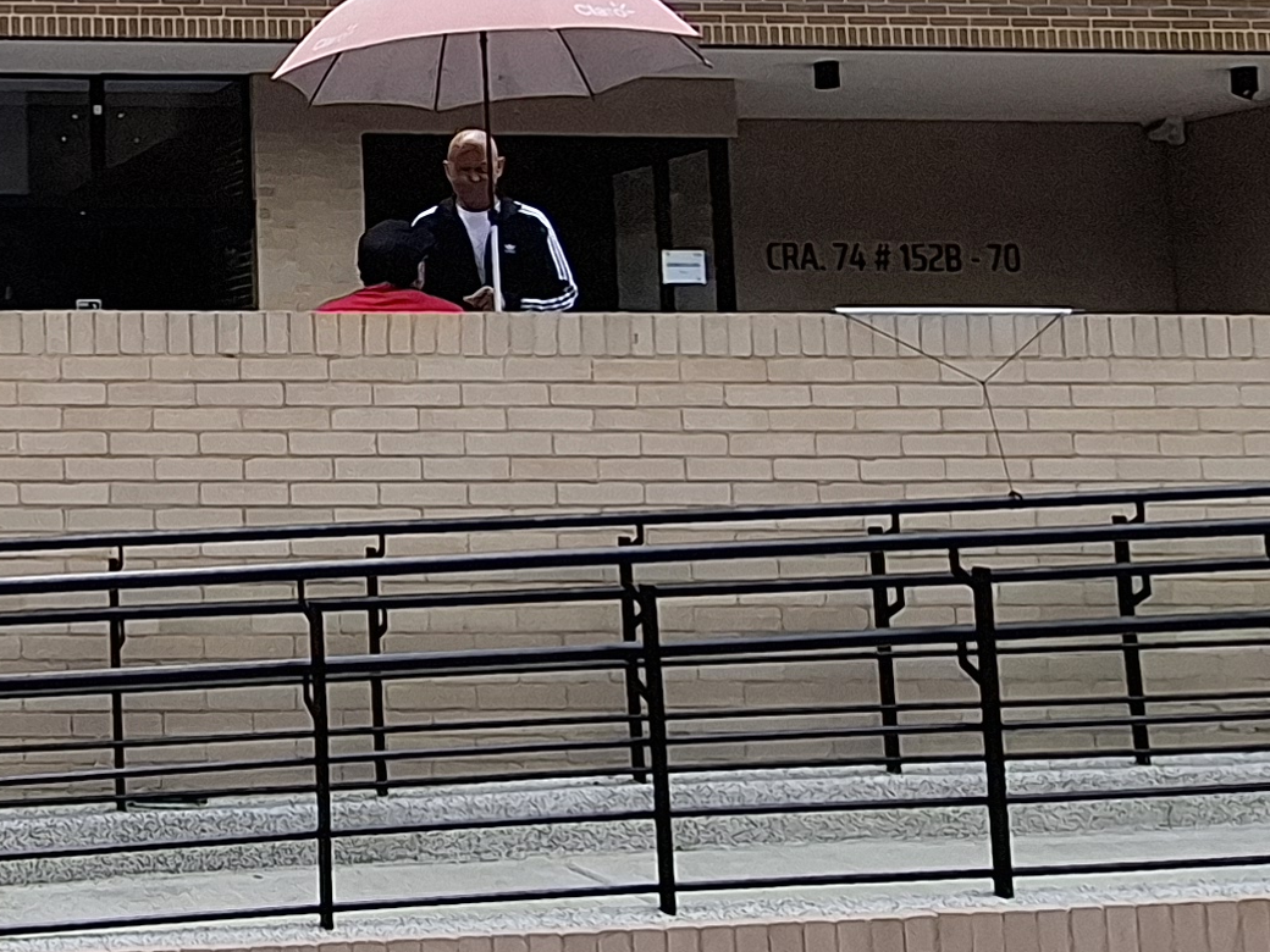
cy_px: 221
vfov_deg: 28.1
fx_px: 1871
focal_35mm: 51
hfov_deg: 30.4
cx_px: -338
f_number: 2.2
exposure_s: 1/783
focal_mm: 1.74
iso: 40
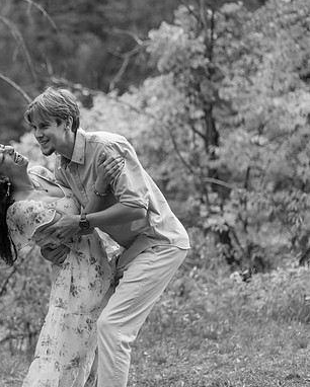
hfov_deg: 12.6
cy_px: 194
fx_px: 1387
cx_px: 17
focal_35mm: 121
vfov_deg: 15.9
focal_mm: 85
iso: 400
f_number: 2.2
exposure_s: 1/200
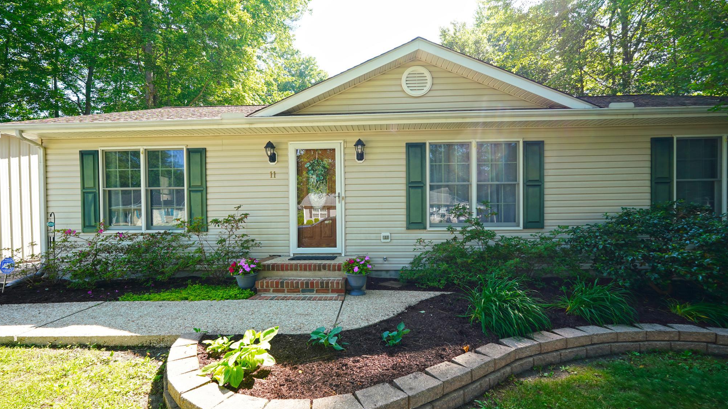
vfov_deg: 66.9
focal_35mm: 16
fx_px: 309
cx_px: 366
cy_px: 225
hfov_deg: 99.4
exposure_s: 1/80
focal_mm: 10
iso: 100
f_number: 4.5
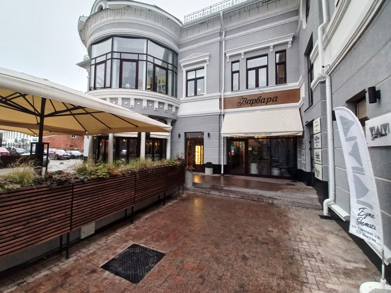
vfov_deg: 85.5
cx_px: 182
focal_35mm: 14
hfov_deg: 101.9
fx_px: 158
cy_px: 137
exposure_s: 1/33
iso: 125
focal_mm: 1.42
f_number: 2.2
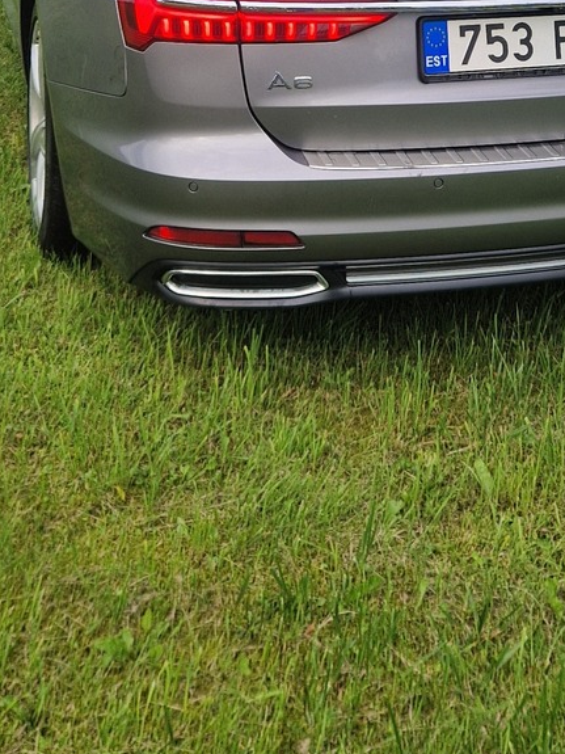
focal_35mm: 64
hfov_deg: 22.8
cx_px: 378
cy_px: -68
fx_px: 1393
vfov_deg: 27.7
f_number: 1.8
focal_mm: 5.4
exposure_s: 1/188
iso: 50
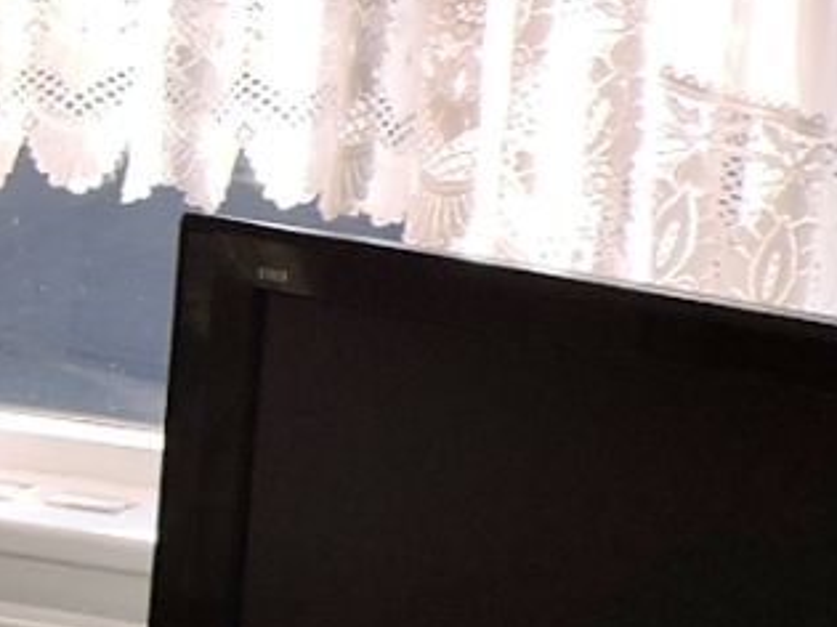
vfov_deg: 9.5
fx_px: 3771
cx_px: -1023
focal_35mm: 156
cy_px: 151
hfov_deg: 11.1
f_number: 3
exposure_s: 1/160
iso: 100
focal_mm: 4.3
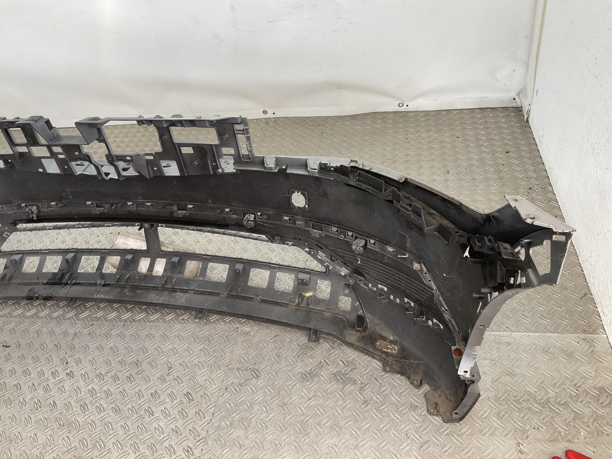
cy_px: 230
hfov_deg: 61.7
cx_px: 306
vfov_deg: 48.2
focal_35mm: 29
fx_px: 513
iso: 16
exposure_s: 1/104
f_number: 1.8
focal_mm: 3
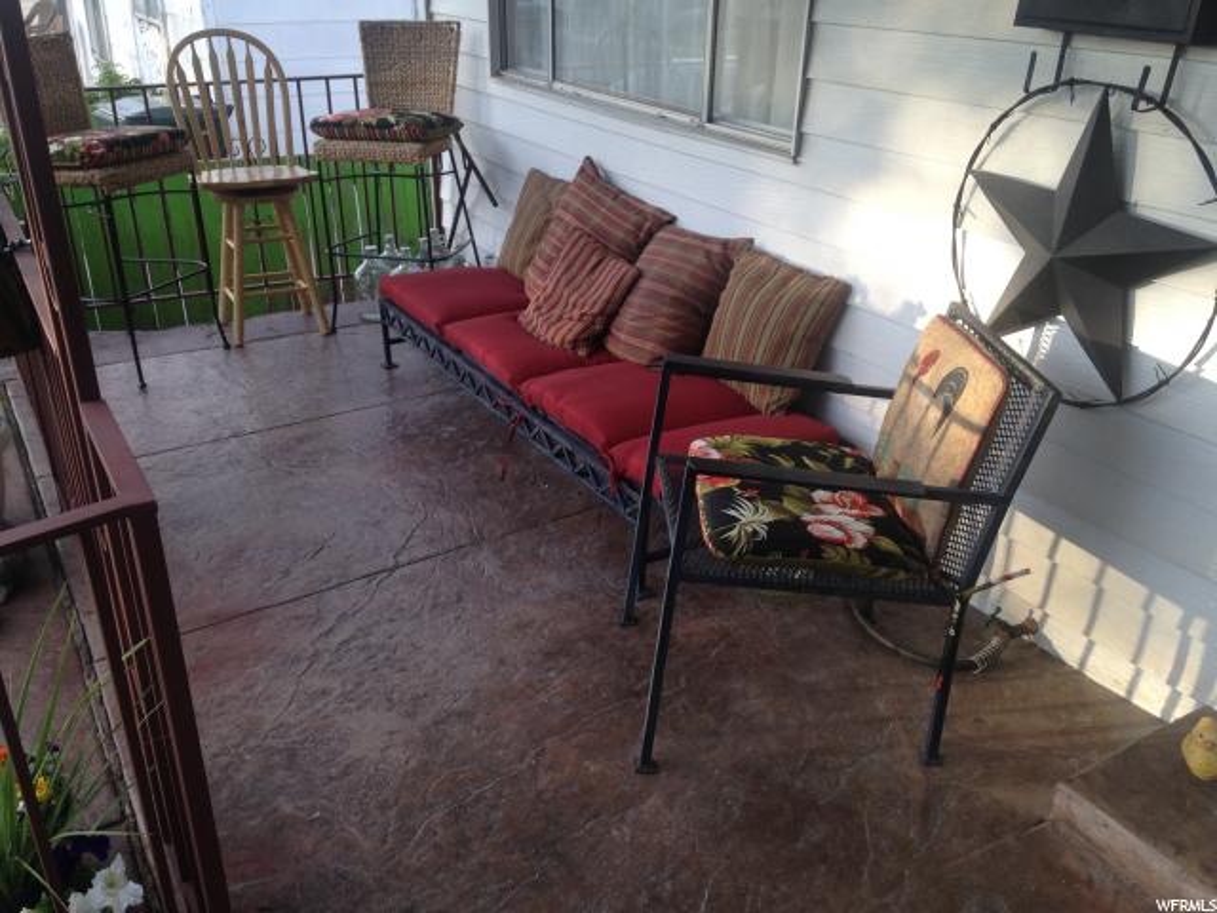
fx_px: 1160
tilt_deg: -26.4
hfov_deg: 55.4
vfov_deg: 42.9
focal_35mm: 33
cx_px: 608
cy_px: 456
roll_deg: +0.6
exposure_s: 1/161
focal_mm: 4.12
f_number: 2.4
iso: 50
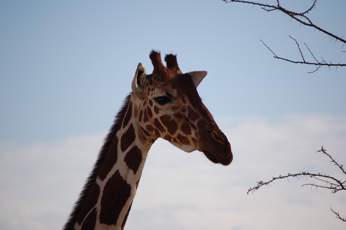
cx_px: 173
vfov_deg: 4.6
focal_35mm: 300
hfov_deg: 6.9
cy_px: 115
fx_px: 2880
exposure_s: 1/1250
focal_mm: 200
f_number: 5.6
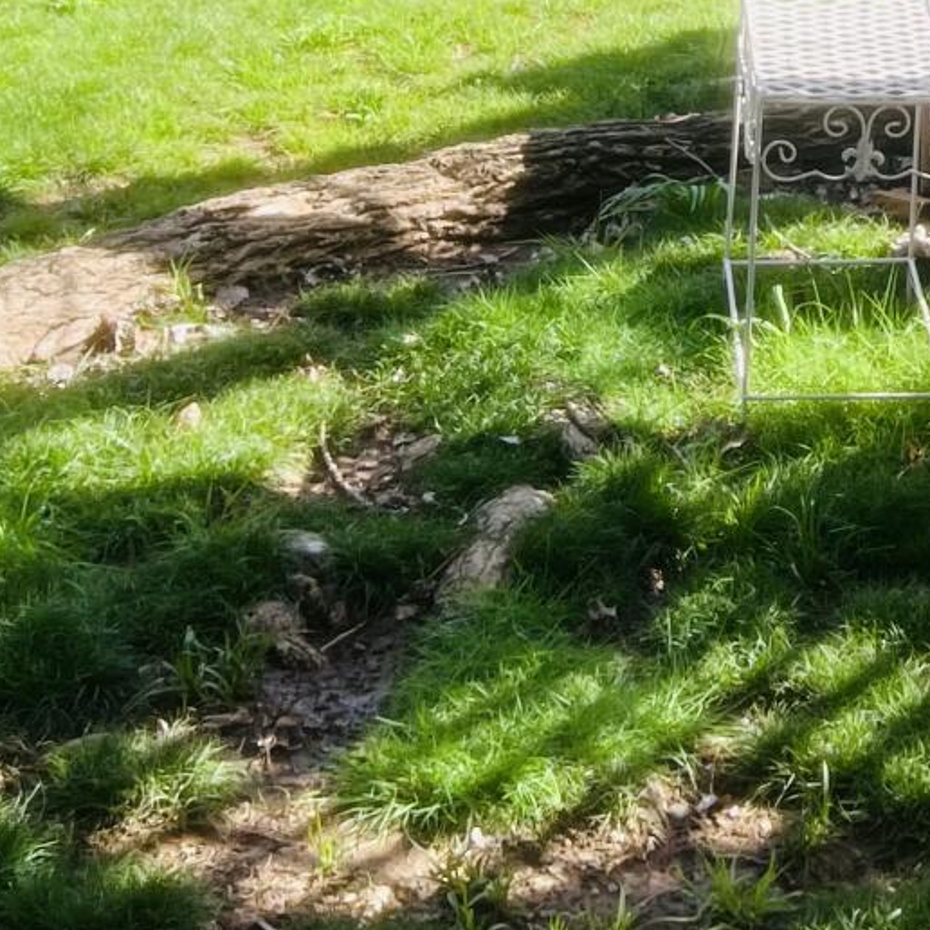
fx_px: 2705
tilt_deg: -9.1
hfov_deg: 18.5
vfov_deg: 18.5
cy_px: -173
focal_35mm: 89
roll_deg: -0.8
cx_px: 1112
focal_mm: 5.7
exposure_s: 1/909
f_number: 1.5
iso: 50
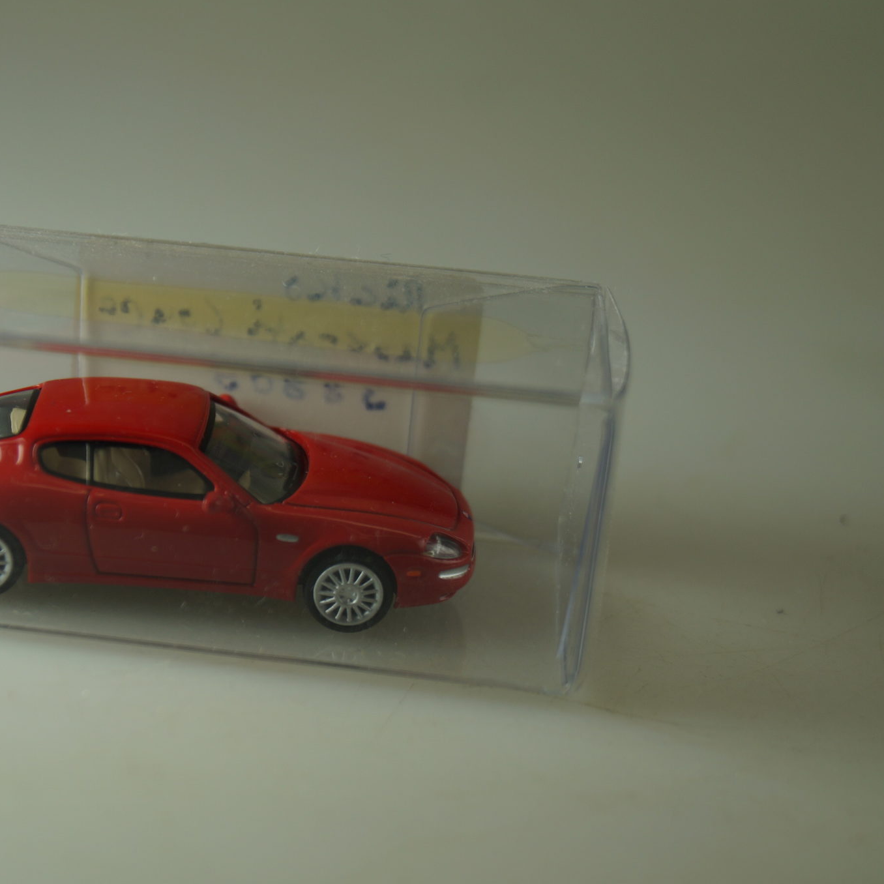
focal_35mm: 87
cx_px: 236
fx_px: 2503
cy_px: 442
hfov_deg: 19.9
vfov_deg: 20.0
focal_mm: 45
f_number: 5.6
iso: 100
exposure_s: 1/160
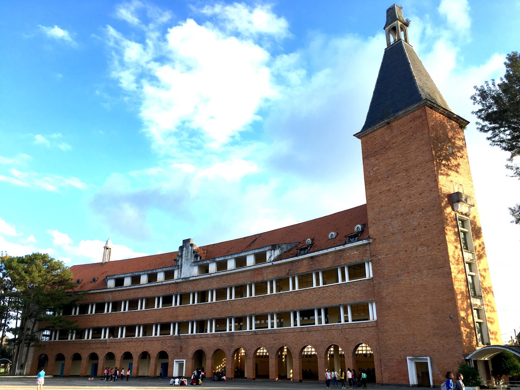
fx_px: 436
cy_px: 195
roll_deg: -0.4
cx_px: 260
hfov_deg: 61.7
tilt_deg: +21.1
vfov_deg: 48.2
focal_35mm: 29
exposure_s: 1/541
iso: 25
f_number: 2.2
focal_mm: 4.15
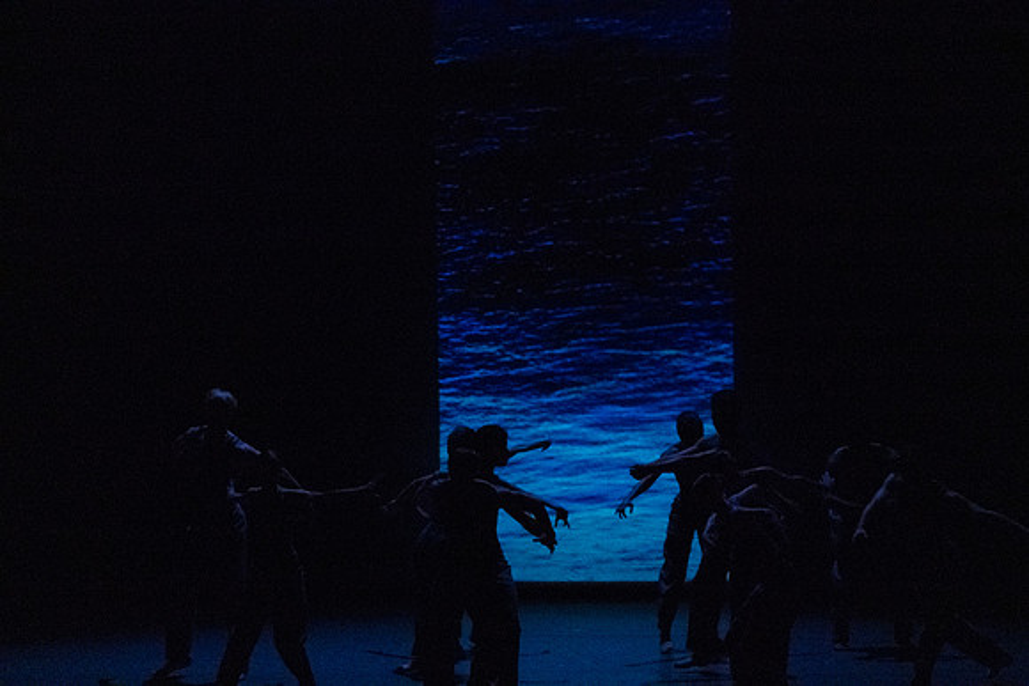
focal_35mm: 259
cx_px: 514
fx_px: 7404
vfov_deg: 5.3
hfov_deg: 7.9
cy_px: 343
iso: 6400
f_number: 5.6
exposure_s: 1/400
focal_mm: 259
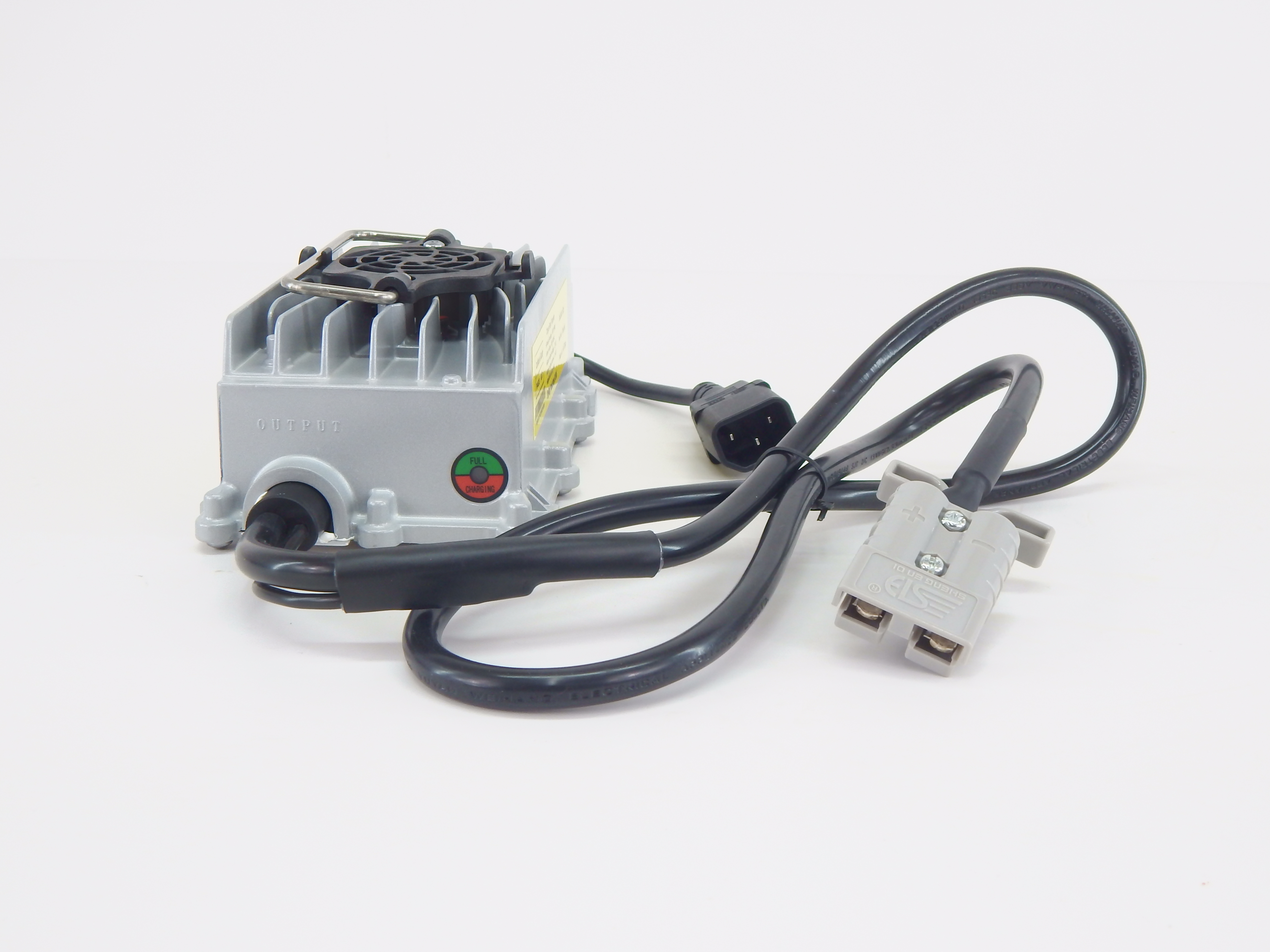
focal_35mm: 43
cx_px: 635
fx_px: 1578
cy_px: 476
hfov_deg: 43.9
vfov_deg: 33.6
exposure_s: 1/200
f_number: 3.6
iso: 125
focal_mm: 7.7
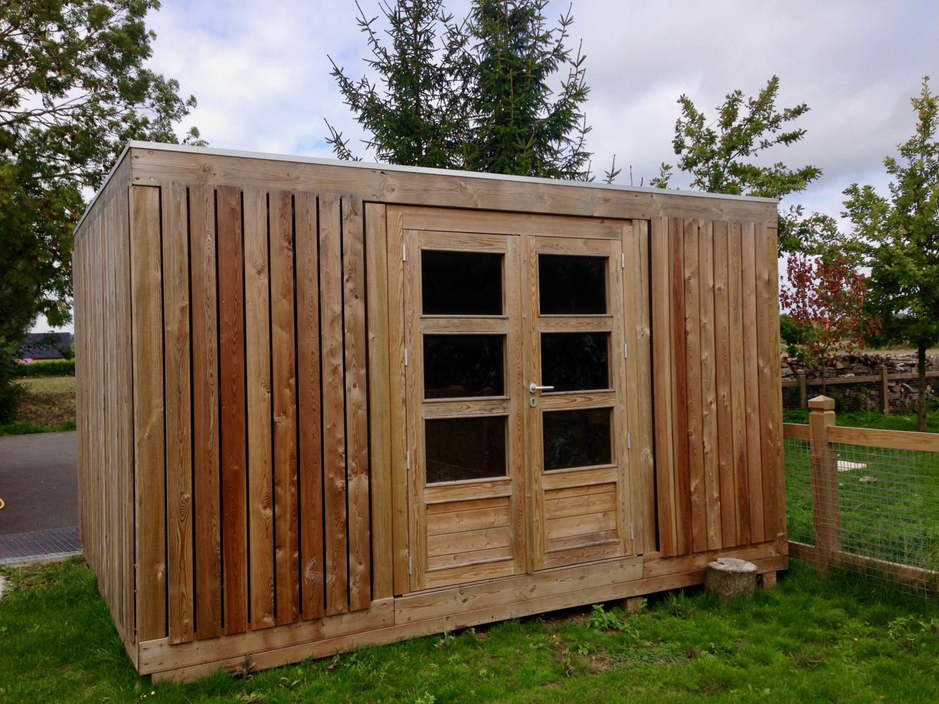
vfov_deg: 42.9
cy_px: 352
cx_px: 470
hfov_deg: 55.4
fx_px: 895
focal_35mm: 33
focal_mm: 4.12
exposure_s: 1/1043
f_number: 2.4
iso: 50
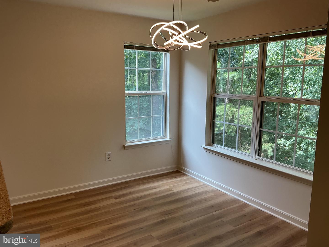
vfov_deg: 48.2
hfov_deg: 61.7
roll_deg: -1.3
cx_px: 164
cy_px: 124
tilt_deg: -8.4
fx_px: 276
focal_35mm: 29
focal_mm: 3
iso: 40
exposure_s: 1/120
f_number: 1.8
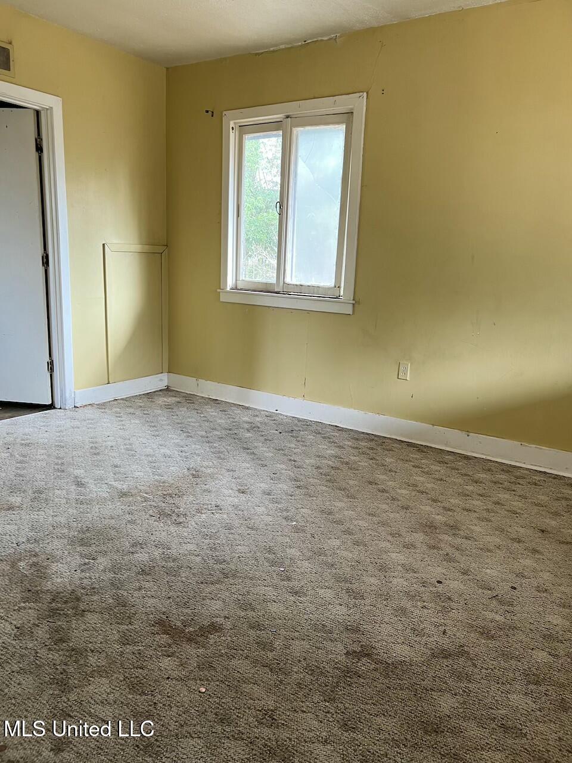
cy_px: 382
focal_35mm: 26
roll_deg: -1.6
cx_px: 286
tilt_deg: -11.8
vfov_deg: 67.3
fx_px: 573
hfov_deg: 53.1
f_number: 1.5
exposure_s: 1/60
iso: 160
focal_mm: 5.7
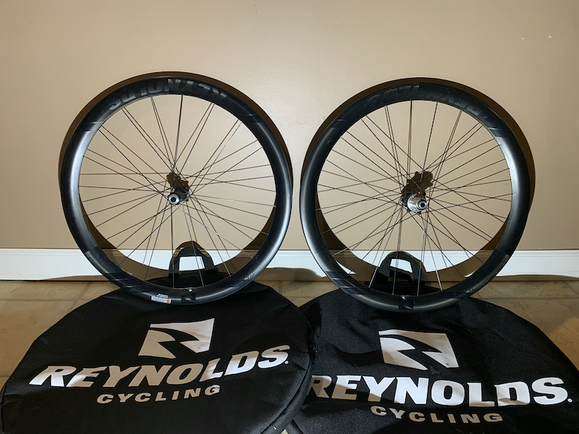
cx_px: 290
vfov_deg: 53.1
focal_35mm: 26
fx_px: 435
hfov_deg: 67.3
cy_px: 217
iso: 80
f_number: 1.8
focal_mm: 4.25
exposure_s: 1/60
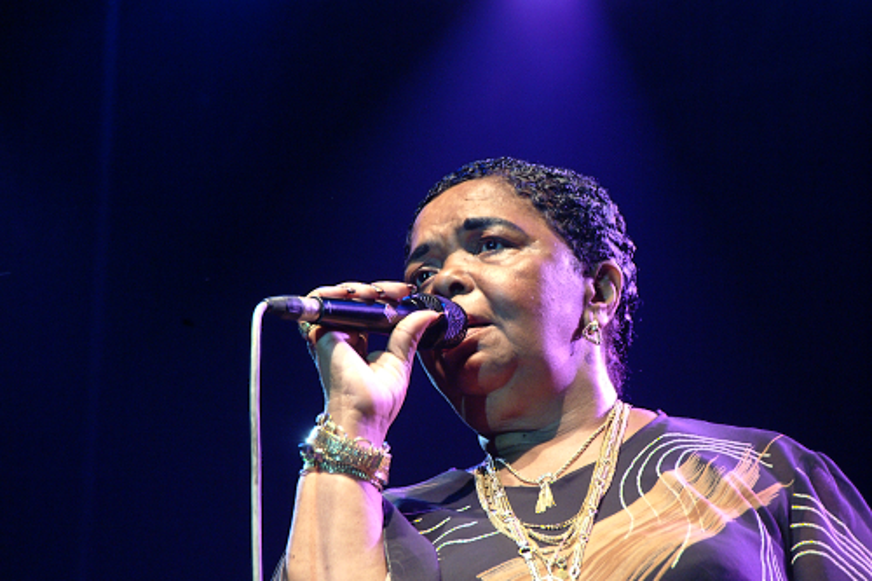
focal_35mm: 177
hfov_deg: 11.6
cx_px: 436
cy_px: 290
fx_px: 4286
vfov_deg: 7.8
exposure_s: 1/30
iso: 800
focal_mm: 118
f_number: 5.6
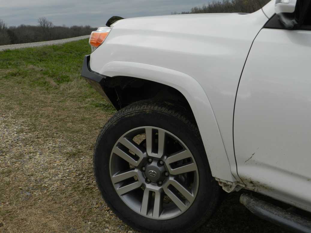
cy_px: 116
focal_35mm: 46
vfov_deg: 31.5
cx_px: 156
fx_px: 413
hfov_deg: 41.2
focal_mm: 8.1
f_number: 4.2
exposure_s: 1/640
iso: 160
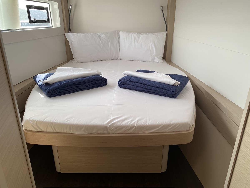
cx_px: 125
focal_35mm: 26
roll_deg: -0.6
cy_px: 94
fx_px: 188
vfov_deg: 53.1
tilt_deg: -21.6
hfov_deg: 67.3
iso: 50
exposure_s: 1/122
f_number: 1.8
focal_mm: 4.25
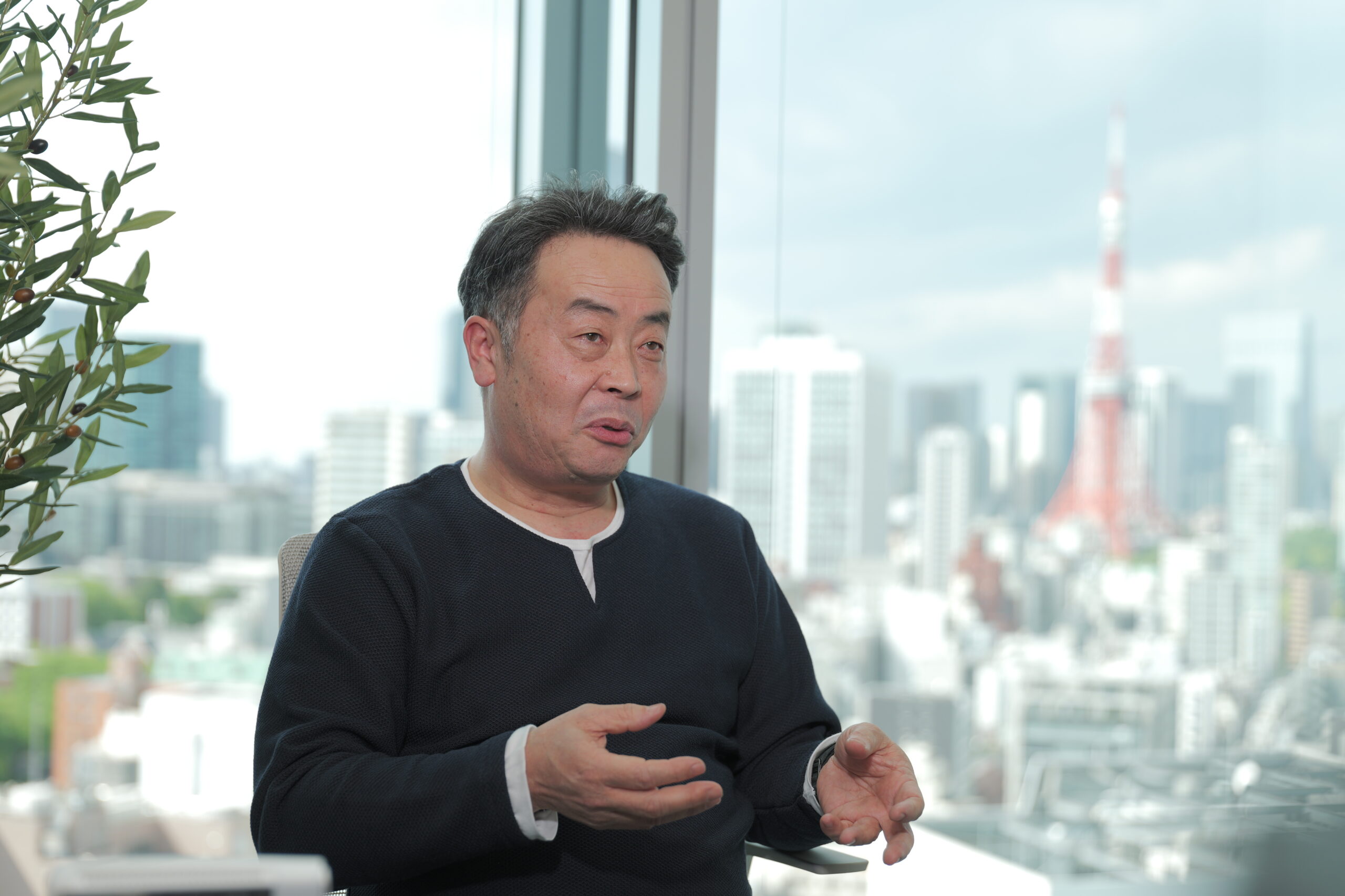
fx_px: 2017
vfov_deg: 25.1
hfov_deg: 36.9
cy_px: 448
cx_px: 672
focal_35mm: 54
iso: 200
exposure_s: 1/320
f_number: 3.2
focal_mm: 54
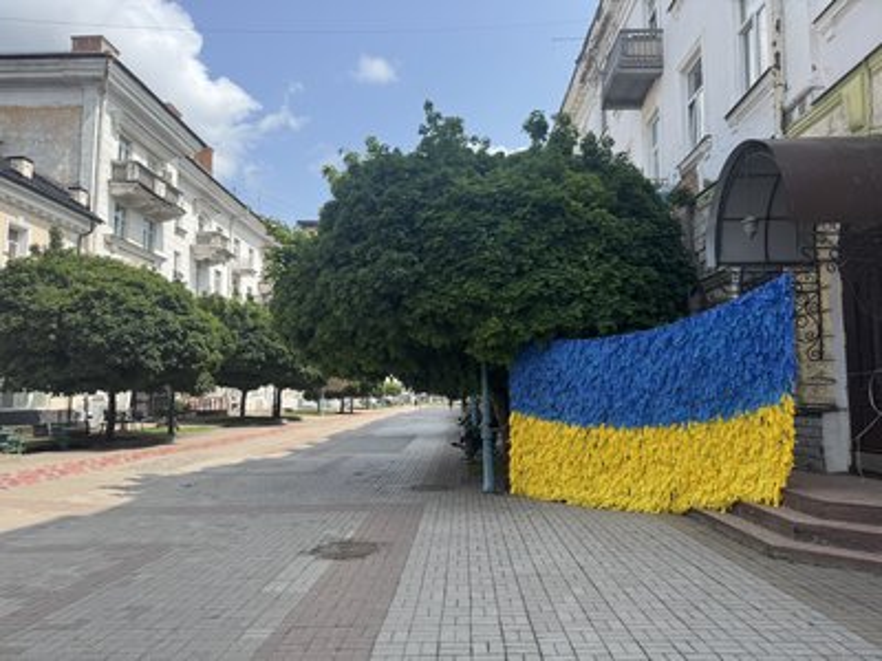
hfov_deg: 71.6
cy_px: 330
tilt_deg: +7.0
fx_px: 612
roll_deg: -0.8
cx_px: 441
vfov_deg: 56.8
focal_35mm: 24
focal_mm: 6.76
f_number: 1.78
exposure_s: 1/2415
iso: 80
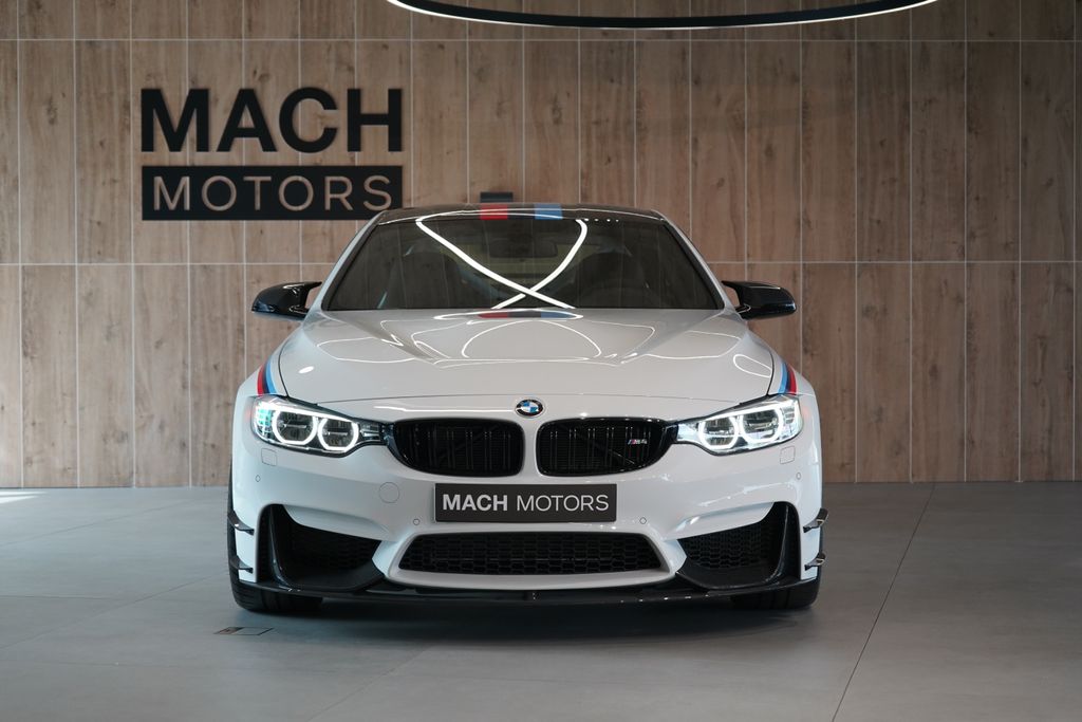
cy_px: 361
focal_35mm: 68
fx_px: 2044
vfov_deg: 20.0
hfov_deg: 29.7
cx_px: 541
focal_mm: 68
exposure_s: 1/160
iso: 1600
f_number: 5.6
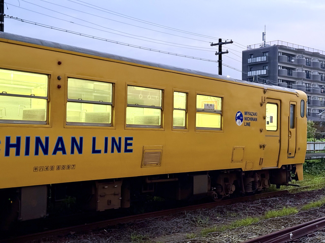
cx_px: 162
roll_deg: -0.8
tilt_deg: +2.3
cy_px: 122
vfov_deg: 30.3
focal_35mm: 48
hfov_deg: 39.7
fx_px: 451
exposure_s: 1/30
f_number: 1.78
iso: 640
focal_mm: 6.76
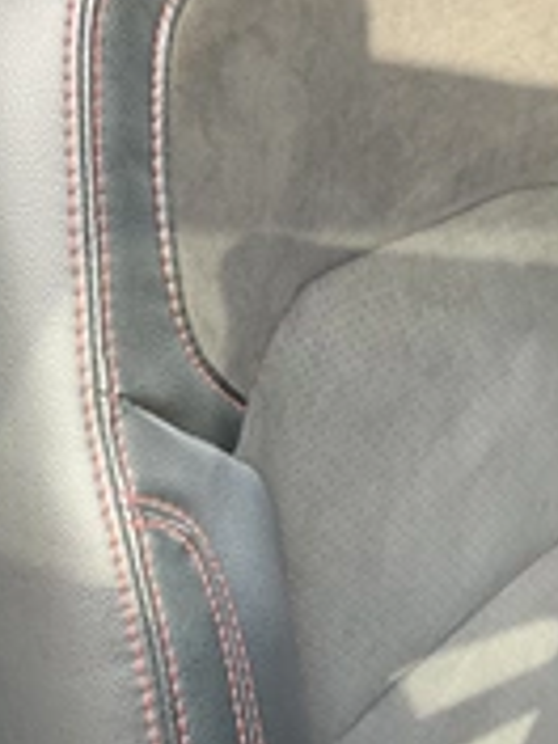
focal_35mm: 66
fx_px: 1419
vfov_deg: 29.2
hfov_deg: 22.1
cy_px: 241
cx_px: 380
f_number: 1.8
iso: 50
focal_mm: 3
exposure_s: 1/122
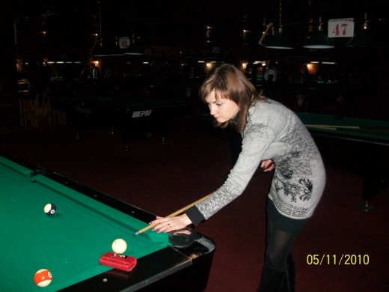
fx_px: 382
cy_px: 146
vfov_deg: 41.8
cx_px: 194
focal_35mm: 34
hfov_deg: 54.0
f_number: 2.8
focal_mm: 5.7
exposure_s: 1/60
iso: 160
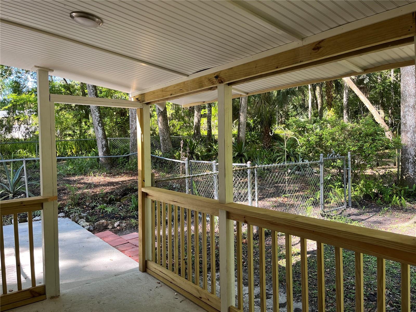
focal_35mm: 26
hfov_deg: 67.3
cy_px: 156
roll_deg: +1.0
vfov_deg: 53.1
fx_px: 312
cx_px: 208
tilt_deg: -2.3
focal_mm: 5.1
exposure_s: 1/158
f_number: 1.6
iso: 40
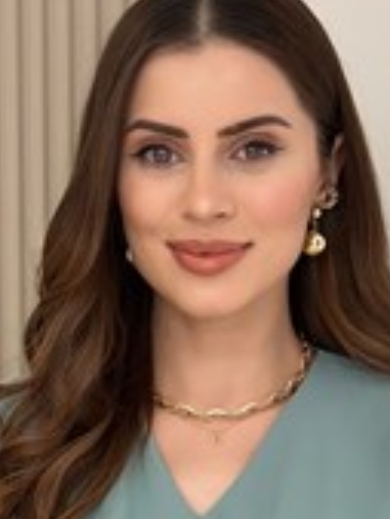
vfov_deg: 12.6
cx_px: 221
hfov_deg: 9.8
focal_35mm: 151
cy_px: 680
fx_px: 2265
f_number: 1.78
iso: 80
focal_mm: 6.86
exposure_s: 1/289
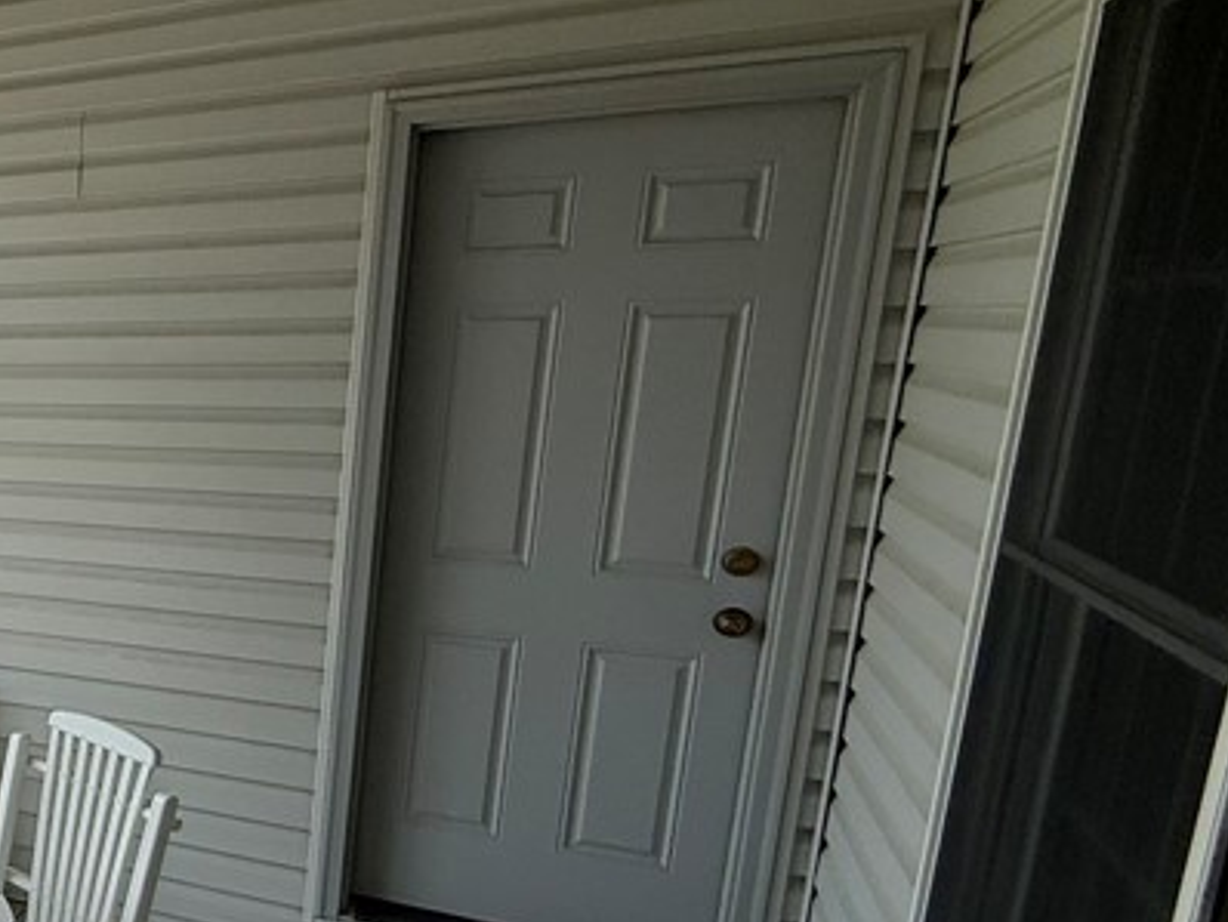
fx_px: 1278
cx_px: -284
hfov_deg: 37.3
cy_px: 586
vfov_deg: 39.4
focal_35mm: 36
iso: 50
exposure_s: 1/742
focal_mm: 2.22
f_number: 2.2
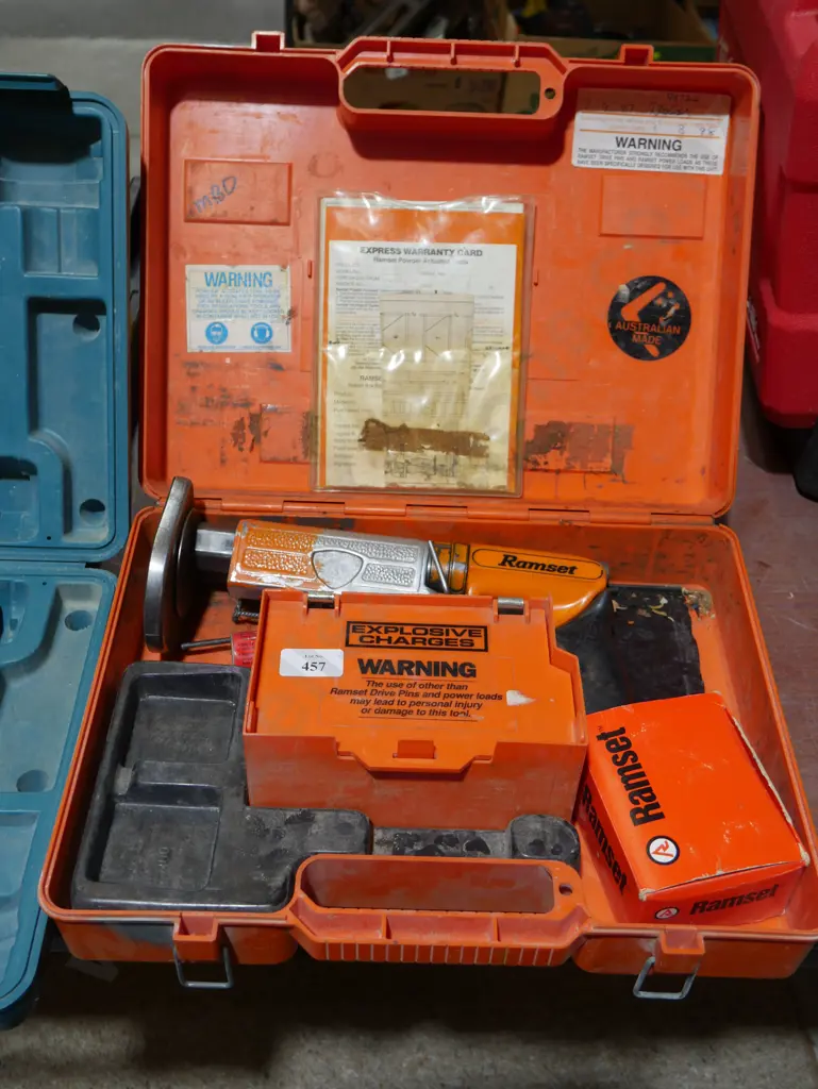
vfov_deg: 51.3
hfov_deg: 39.7
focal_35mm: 36
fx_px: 1133
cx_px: 409
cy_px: 544
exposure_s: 1/60
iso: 200
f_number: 4
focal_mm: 18
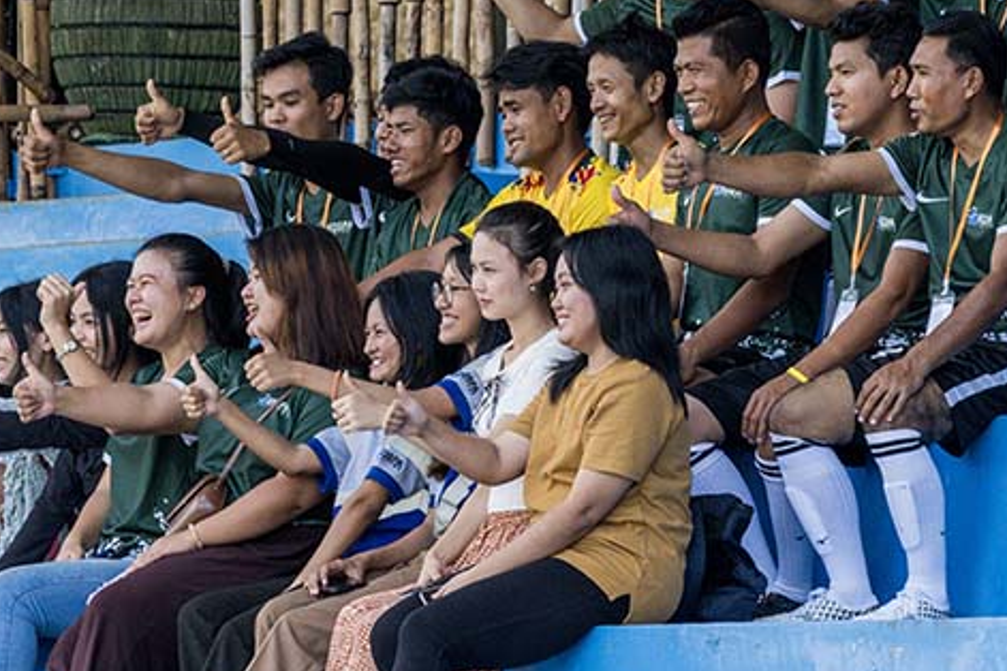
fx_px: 11412
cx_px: 513
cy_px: 250
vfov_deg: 3.4
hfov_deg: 5.1
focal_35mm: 408
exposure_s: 1/1000
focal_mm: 200
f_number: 8
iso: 1800
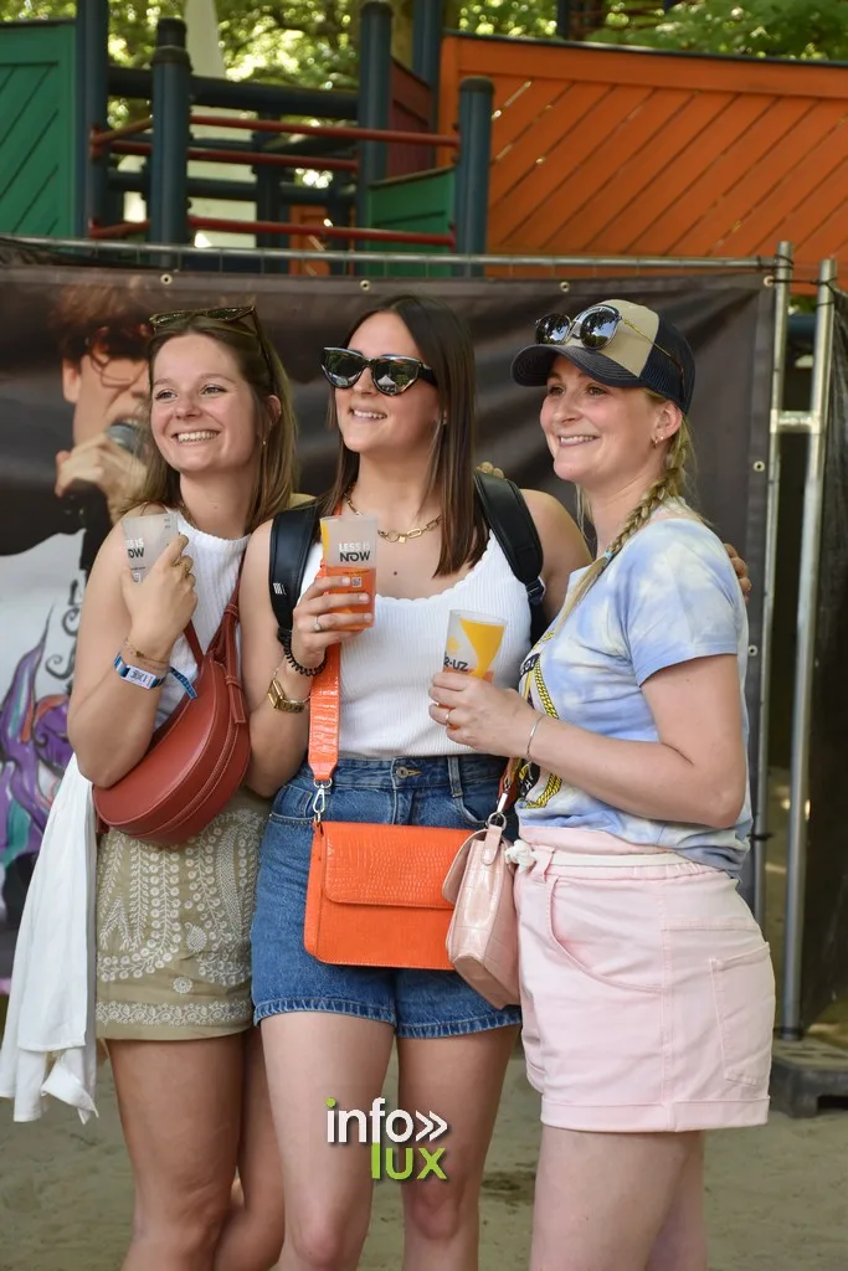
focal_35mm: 78
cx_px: 424
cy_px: 636
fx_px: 2755
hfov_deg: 17.5
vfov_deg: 26.0
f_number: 6.3
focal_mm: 52
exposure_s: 1/125
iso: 400
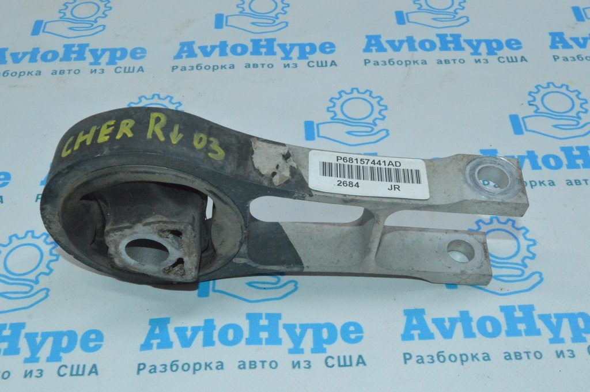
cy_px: 196
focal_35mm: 45
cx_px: 295
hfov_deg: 43.6
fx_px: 737
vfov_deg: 29.8
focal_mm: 30
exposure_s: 1/200
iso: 6400
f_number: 16
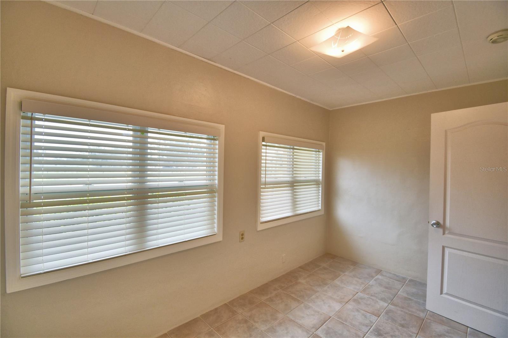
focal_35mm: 15
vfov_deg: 77.3
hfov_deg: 100.4
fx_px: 212
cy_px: 169
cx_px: 254
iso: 320
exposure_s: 1/125
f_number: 4.5
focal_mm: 10
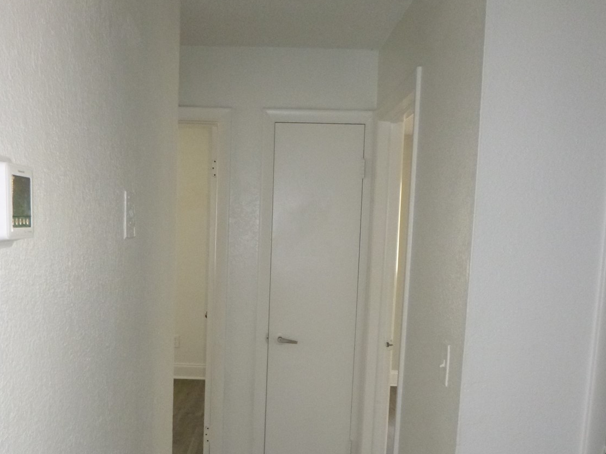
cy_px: 305
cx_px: 248
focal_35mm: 36
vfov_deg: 39.2
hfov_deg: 51.1
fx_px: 630
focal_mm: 4.5
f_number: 3.9
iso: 400
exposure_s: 1/60
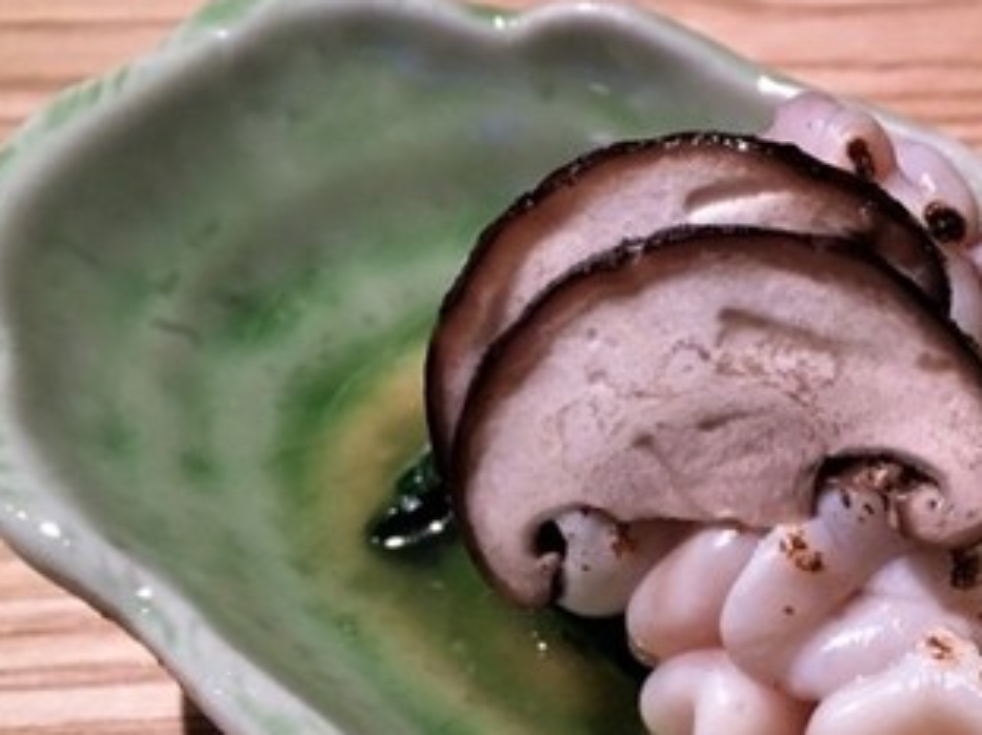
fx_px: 1588
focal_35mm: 56
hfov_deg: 33.1
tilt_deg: -49.2
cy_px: 549
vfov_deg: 25.8
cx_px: 824
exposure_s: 1/30
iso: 125
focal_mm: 4.15
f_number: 2.2
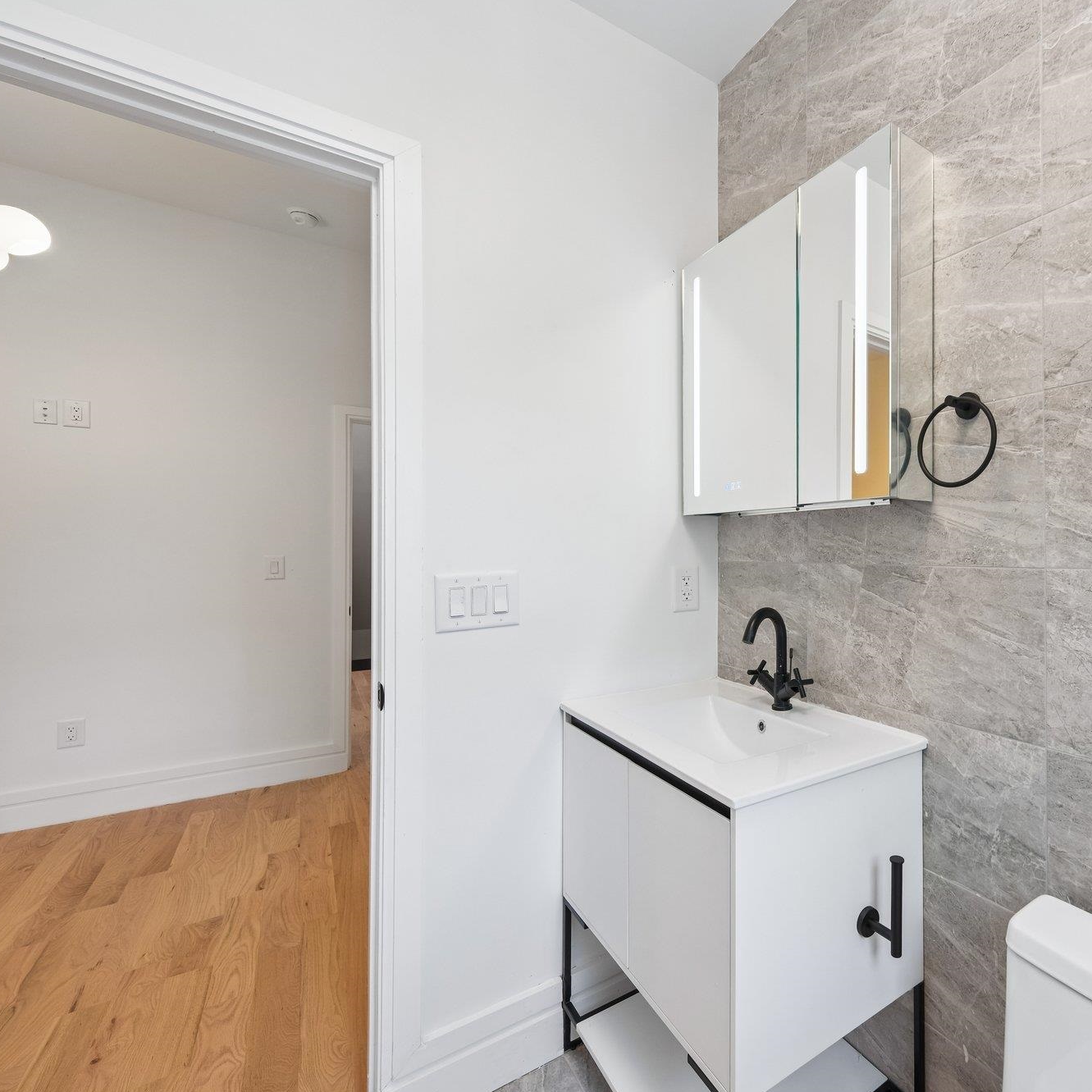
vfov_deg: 84.0
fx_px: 607
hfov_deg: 79.3
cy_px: 539
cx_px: 780
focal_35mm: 17
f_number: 5.6
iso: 160
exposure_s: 1/20
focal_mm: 8.4
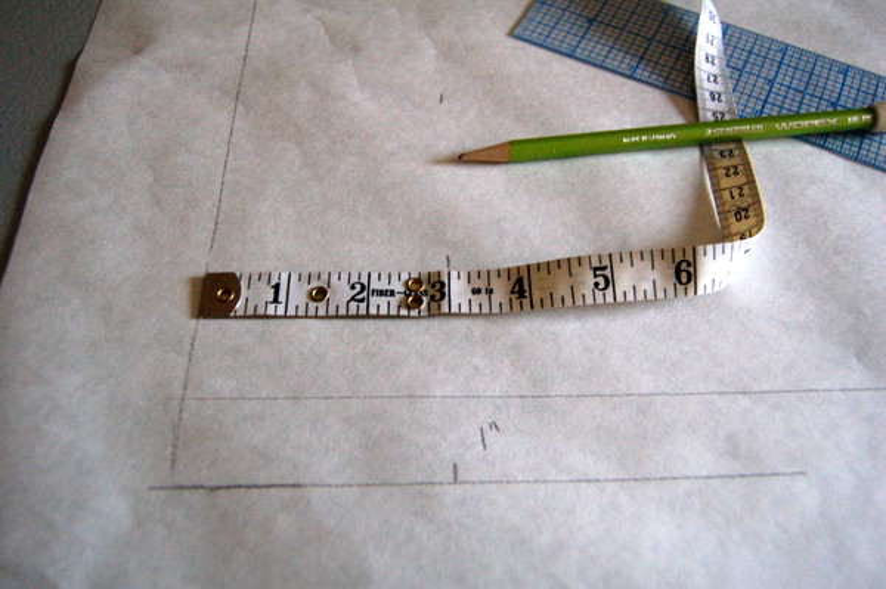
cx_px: 443
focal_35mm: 33
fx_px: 811
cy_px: 294
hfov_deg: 57.3
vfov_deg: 39.9
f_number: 3.8
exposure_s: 1/60
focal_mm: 22
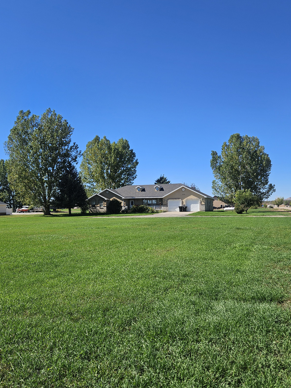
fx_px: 325
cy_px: 196
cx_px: 148
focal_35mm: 29
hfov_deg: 48.2
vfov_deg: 61.6
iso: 25
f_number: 1.8
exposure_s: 1/2066
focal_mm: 5.4
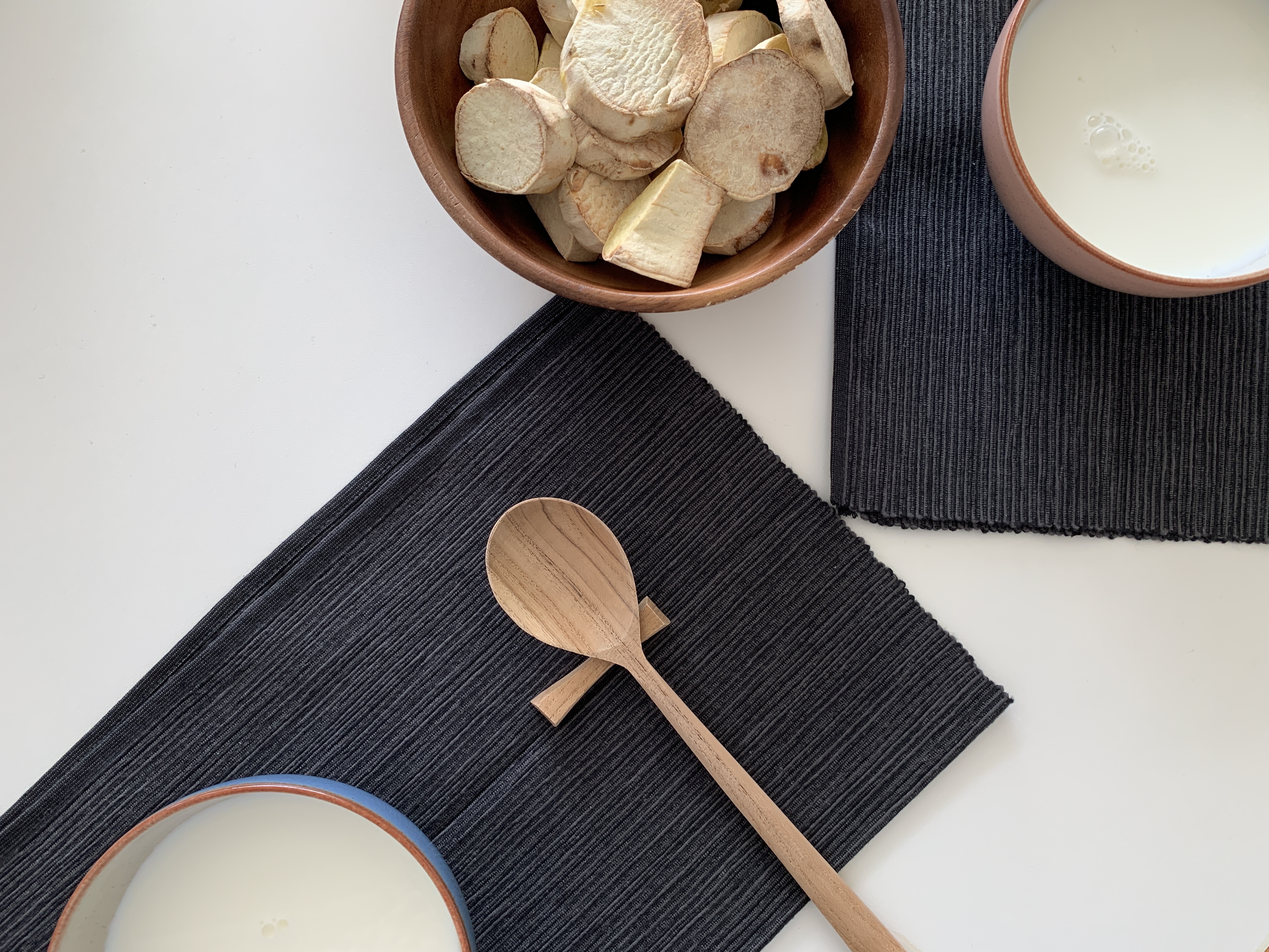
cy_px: 476
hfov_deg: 67.3
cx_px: 634
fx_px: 953
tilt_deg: -87.8
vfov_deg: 53.1
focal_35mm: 26
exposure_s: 1/121
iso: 80
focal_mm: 4.25
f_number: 1.8
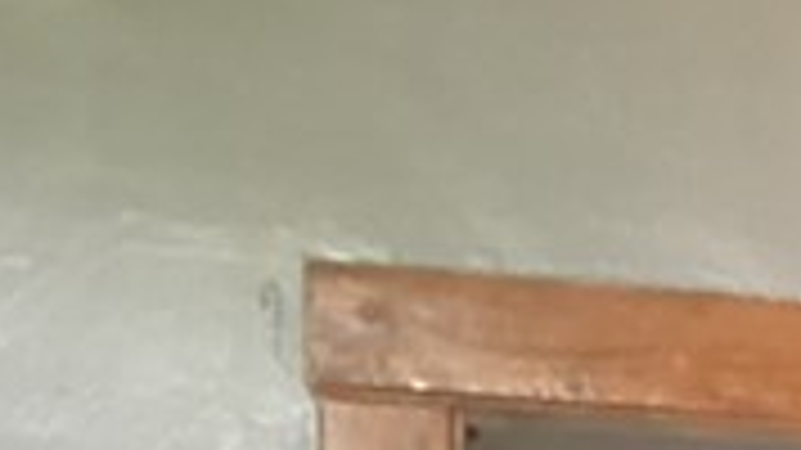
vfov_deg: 6.0
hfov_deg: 9.7
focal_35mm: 194
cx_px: 1994
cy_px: 1102
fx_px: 4119
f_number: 2.4
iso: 320
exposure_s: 1/30
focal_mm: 3.3
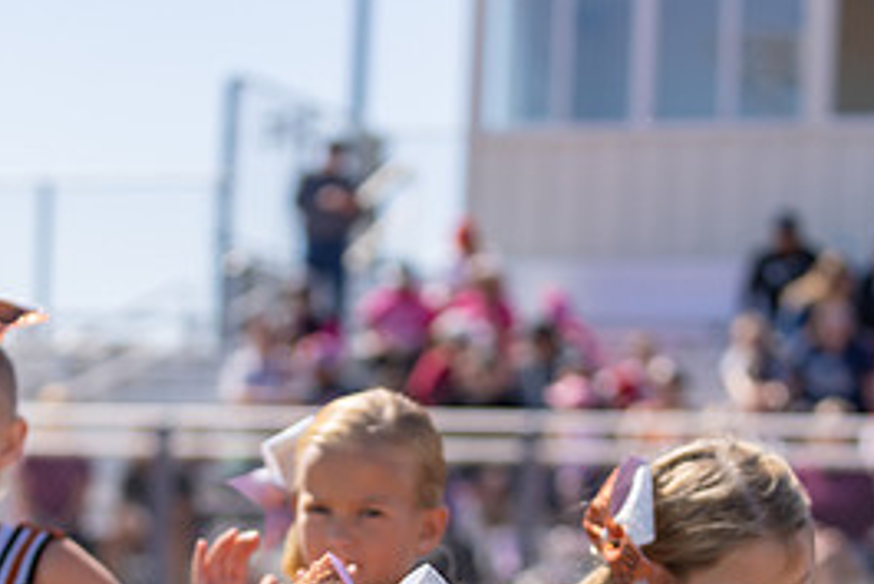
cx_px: 373
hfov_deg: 13.4
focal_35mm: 153
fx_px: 3716
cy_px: 549
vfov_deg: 8.9
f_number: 2.8
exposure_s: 1/1250
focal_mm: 70
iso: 100
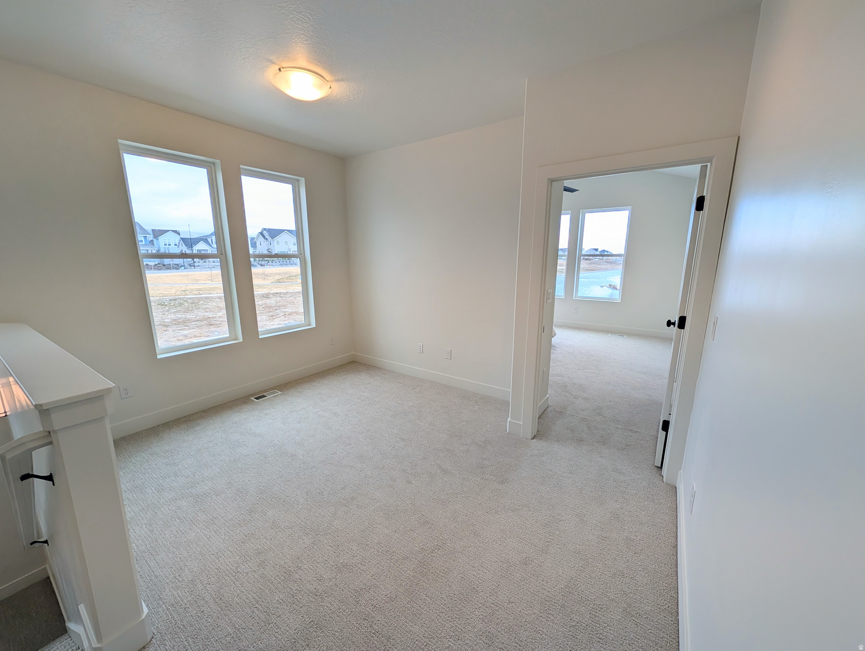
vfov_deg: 94.6
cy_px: 326
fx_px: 300
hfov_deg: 110.5
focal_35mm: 12
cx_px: 432
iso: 40
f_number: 1.7
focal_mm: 2.02
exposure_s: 1/310
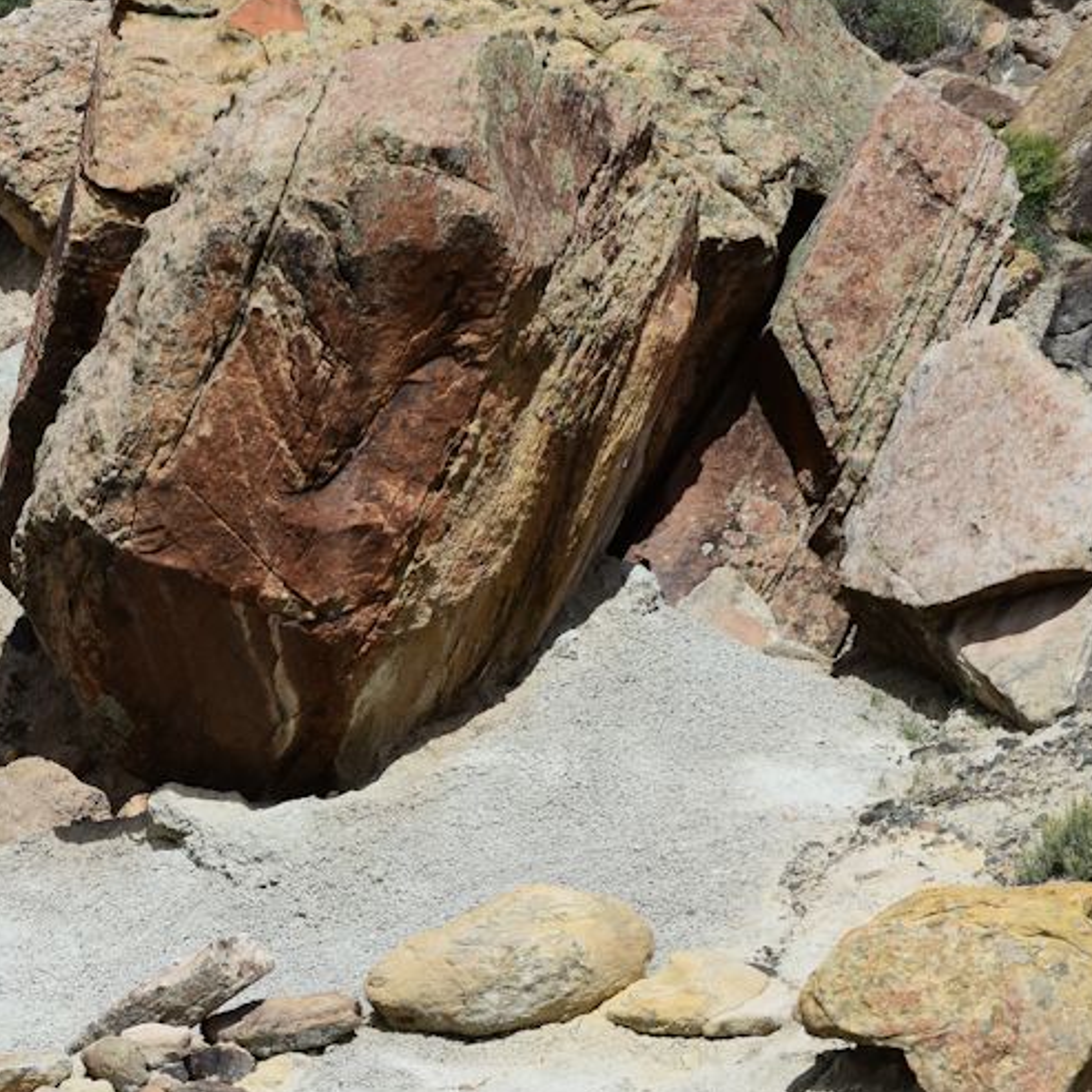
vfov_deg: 4.2
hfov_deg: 4.2
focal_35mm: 413
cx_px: -213
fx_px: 14740
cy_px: 781
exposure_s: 1/1000
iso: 80
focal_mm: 200
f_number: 3.2
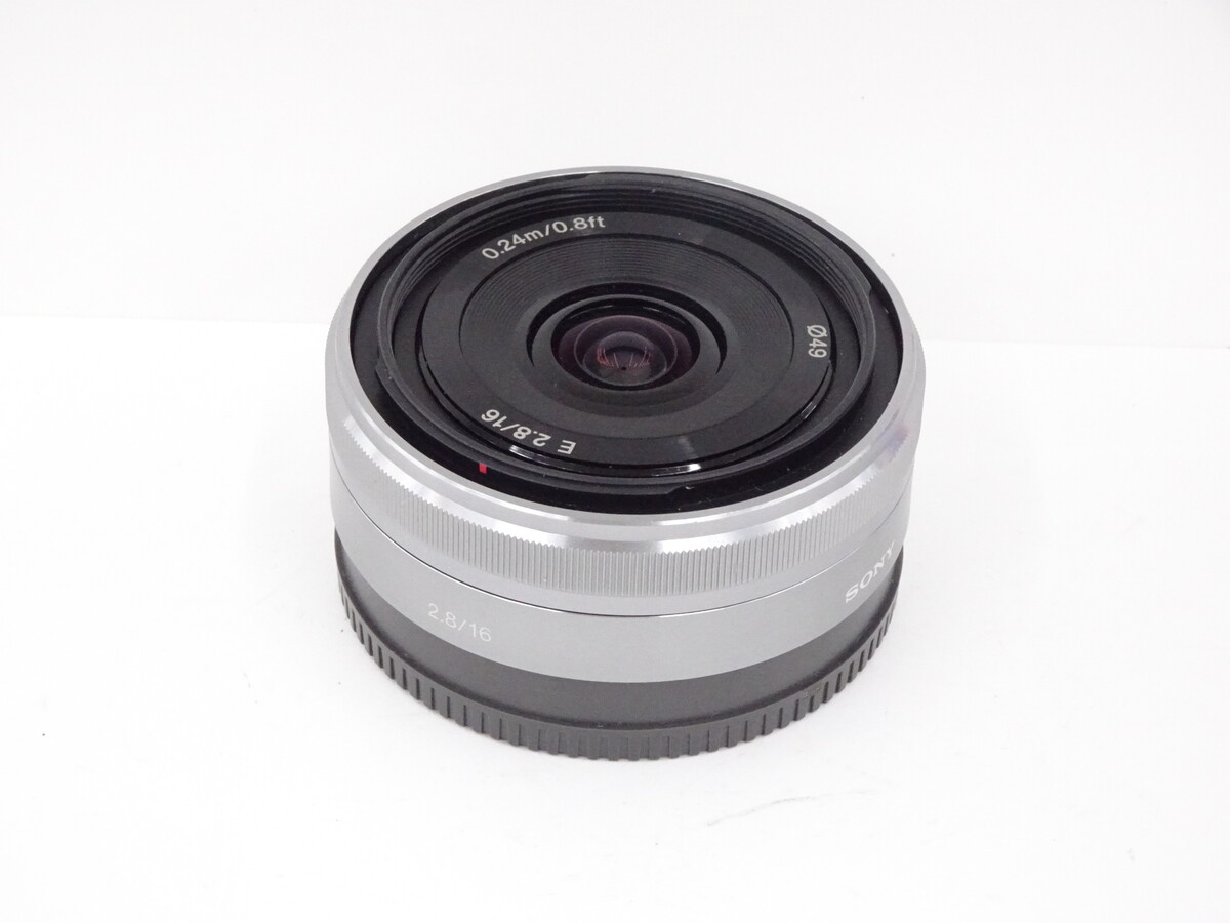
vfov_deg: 13.7
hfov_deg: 18.2
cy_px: 462
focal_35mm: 108
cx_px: 615
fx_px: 3838
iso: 1250
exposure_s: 1/125
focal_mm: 18.53
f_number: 5
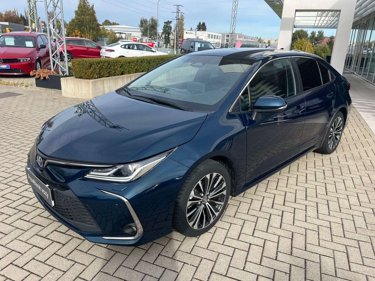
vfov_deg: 53.1
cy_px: 140
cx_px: 188
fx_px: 282
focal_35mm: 26
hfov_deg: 67.3
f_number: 1.6
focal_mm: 5.1
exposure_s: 1/1580
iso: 50
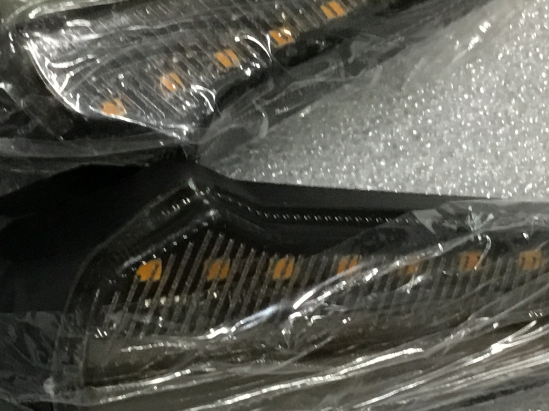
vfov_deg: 15.0
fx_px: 1538
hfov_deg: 20.2
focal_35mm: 97
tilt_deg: -56.7
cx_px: 195
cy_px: 400
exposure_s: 1/33
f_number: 2.4
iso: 160
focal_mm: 3.3
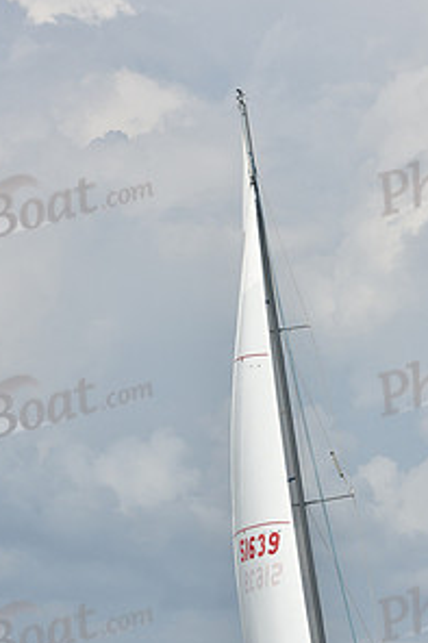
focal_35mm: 245
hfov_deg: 5.6
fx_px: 4374
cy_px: 504
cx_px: 266
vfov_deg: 8.4
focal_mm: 125
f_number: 11
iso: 250
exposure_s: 1/1000
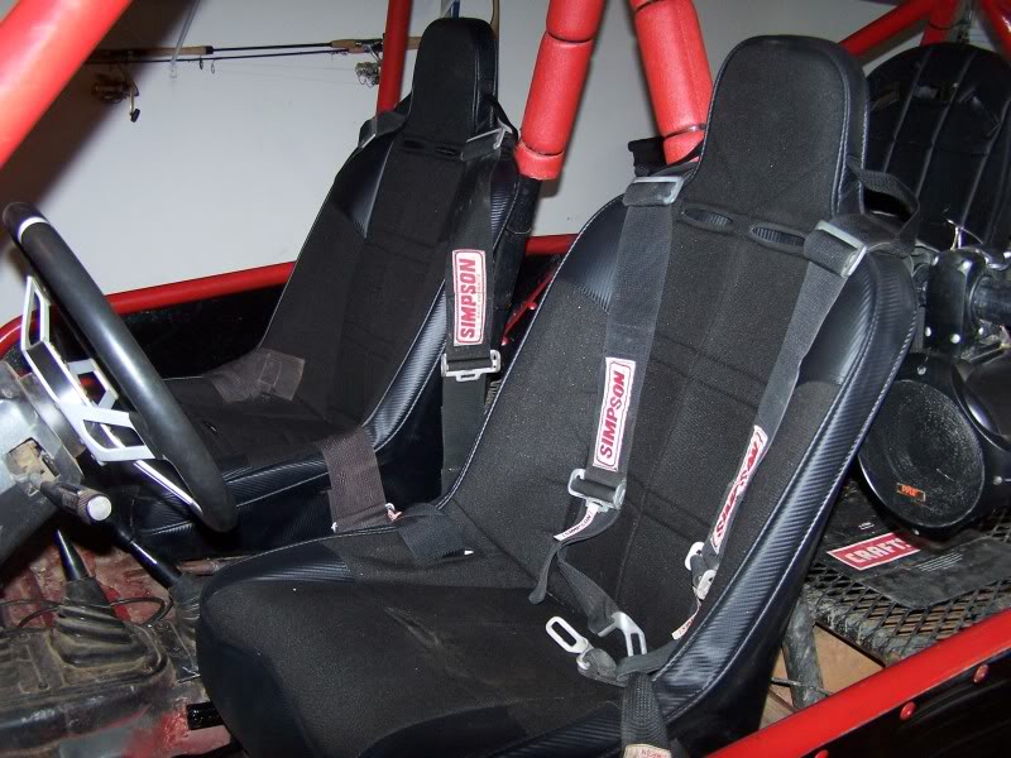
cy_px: 379
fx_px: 1110
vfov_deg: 37.7
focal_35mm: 38
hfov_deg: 49.0
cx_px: 506
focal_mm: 6.3
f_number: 2.8
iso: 140
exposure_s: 1/60
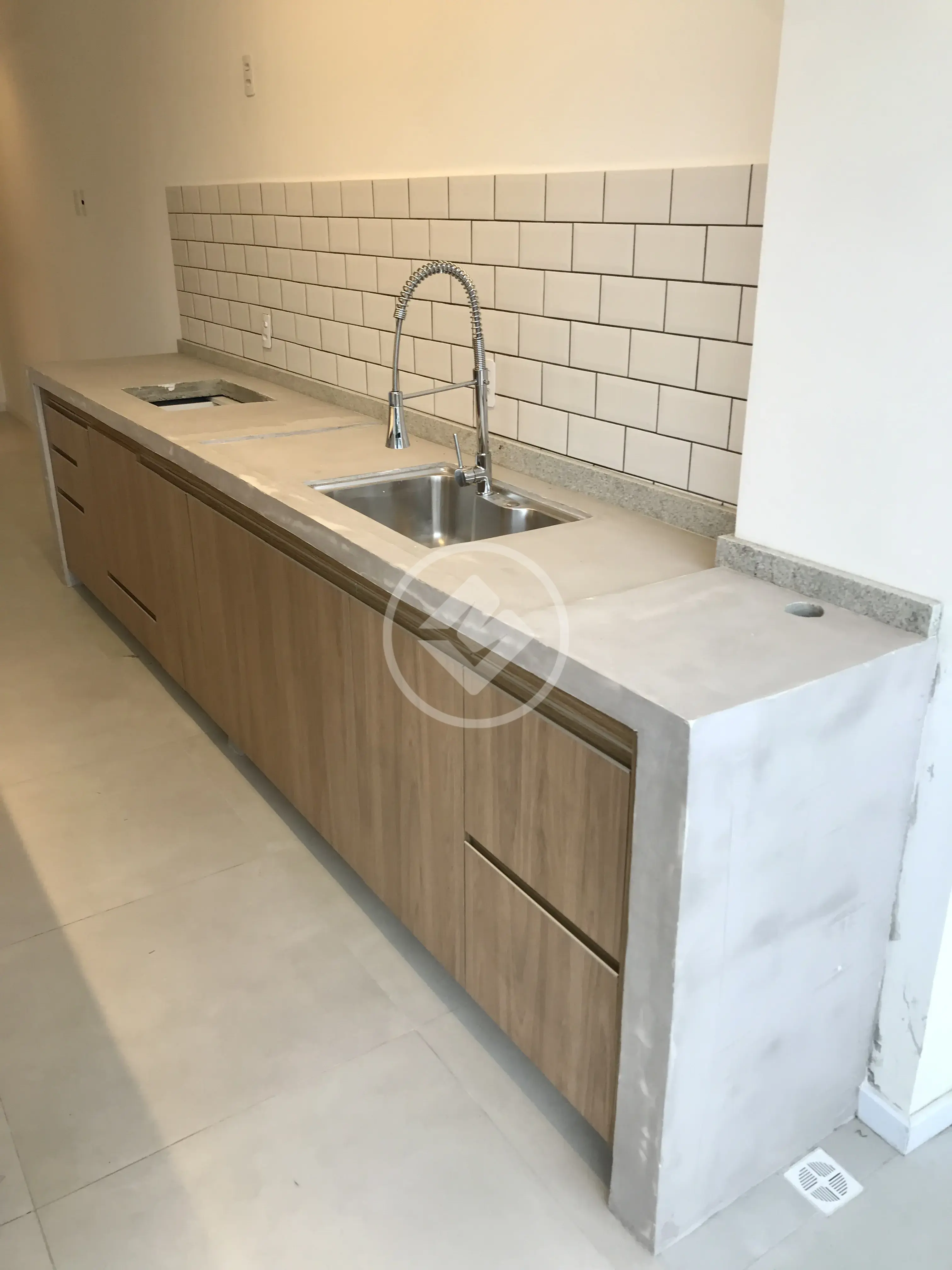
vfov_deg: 63.4
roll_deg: -0.5
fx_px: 1027
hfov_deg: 49.7
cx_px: 476
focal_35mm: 28
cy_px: 635
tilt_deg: -21.9
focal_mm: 3.99
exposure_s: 1/60
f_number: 1.8
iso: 25
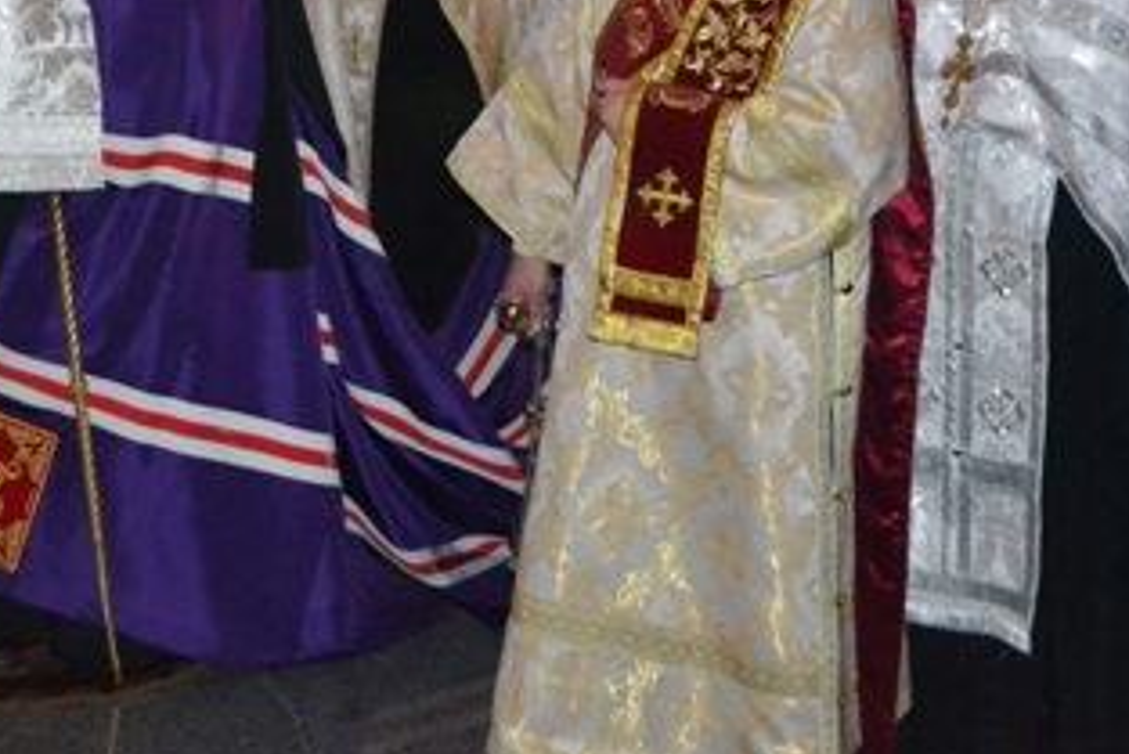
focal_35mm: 69
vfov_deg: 18.6
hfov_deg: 29.2
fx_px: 2165
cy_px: -168
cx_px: 581
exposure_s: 1/60
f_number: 3.5
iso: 3200
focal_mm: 18
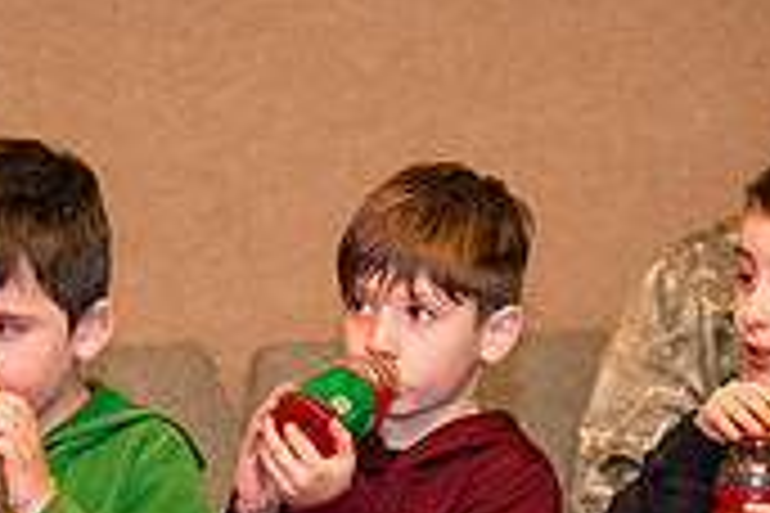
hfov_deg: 6.6
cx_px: 433
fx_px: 6716
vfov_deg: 4.4
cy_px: 505
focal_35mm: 314
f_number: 3.2
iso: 1000
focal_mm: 70
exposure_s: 1/250
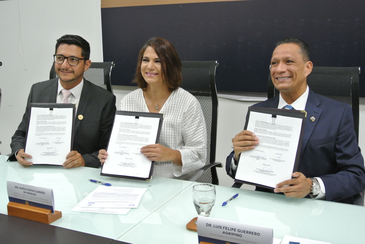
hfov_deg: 44.5
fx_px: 447
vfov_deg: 30.6
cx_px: 182
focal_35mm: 44
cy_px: 122
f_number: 4.2
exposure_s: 1/60
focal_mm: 16.3
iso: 800
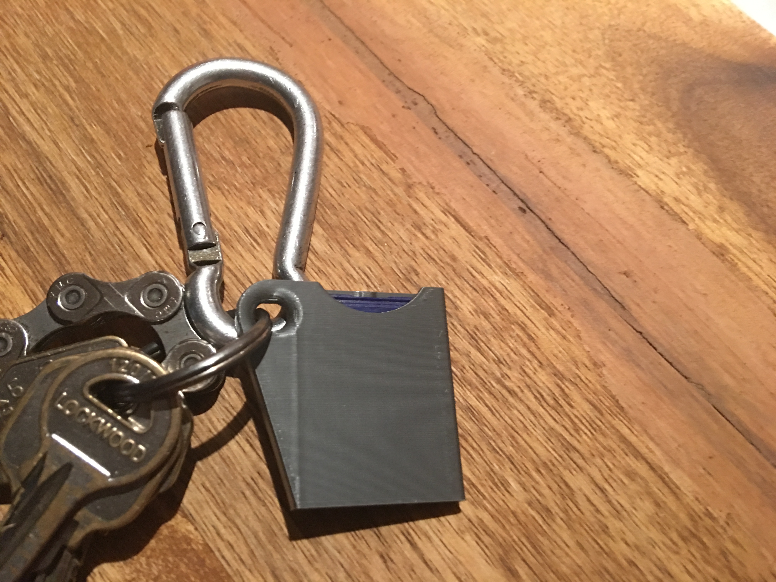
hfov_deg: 61.7
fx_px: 650
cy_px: 291
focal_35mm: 29
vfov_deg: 48.2
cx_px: 388
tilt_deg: -67.3
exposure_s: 1/8
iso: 125
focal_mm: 4.15
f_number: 2.2
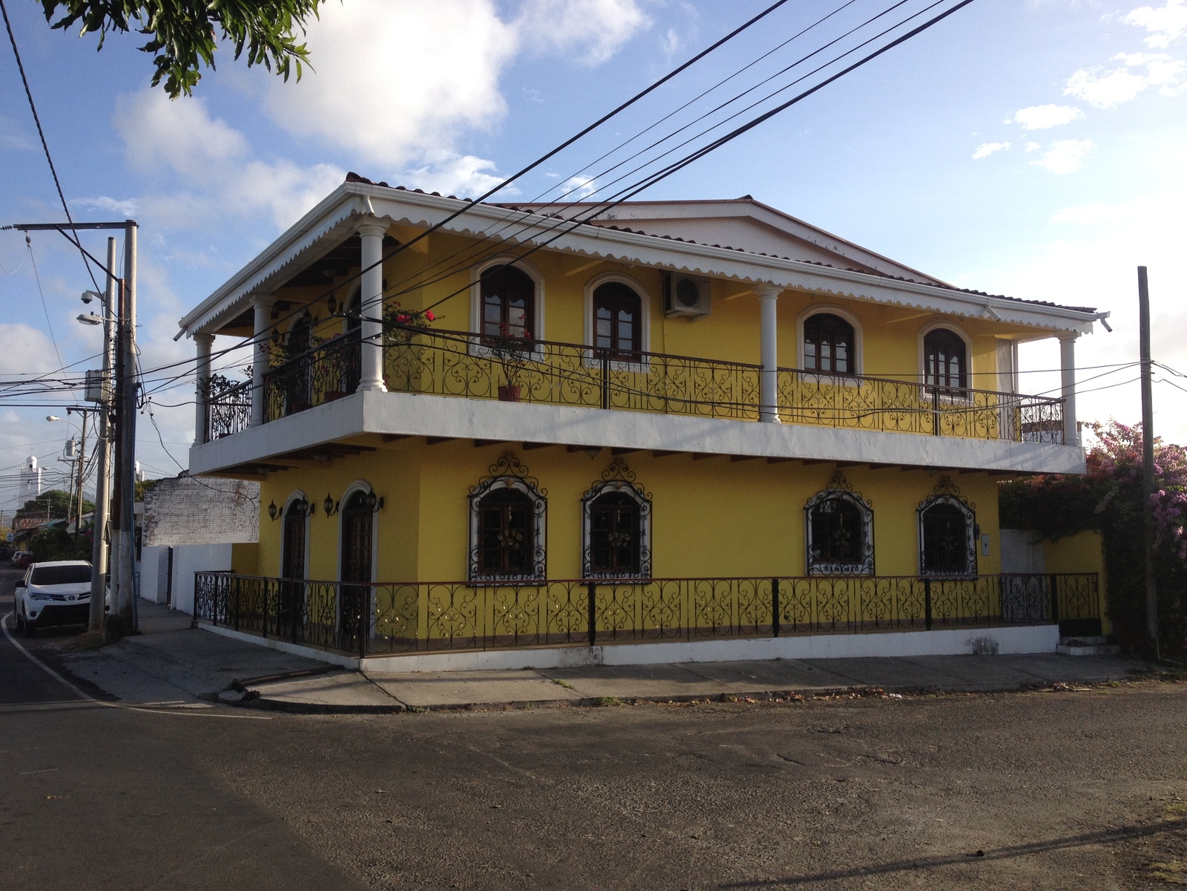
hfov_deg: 52.6
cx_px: 594
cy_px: 446
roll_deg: +0.3
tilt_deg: +2.1
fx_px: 1200
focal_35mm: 35
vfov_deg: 40.7
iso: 50
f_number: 2.4
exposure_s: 1/1175
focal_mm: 4.28
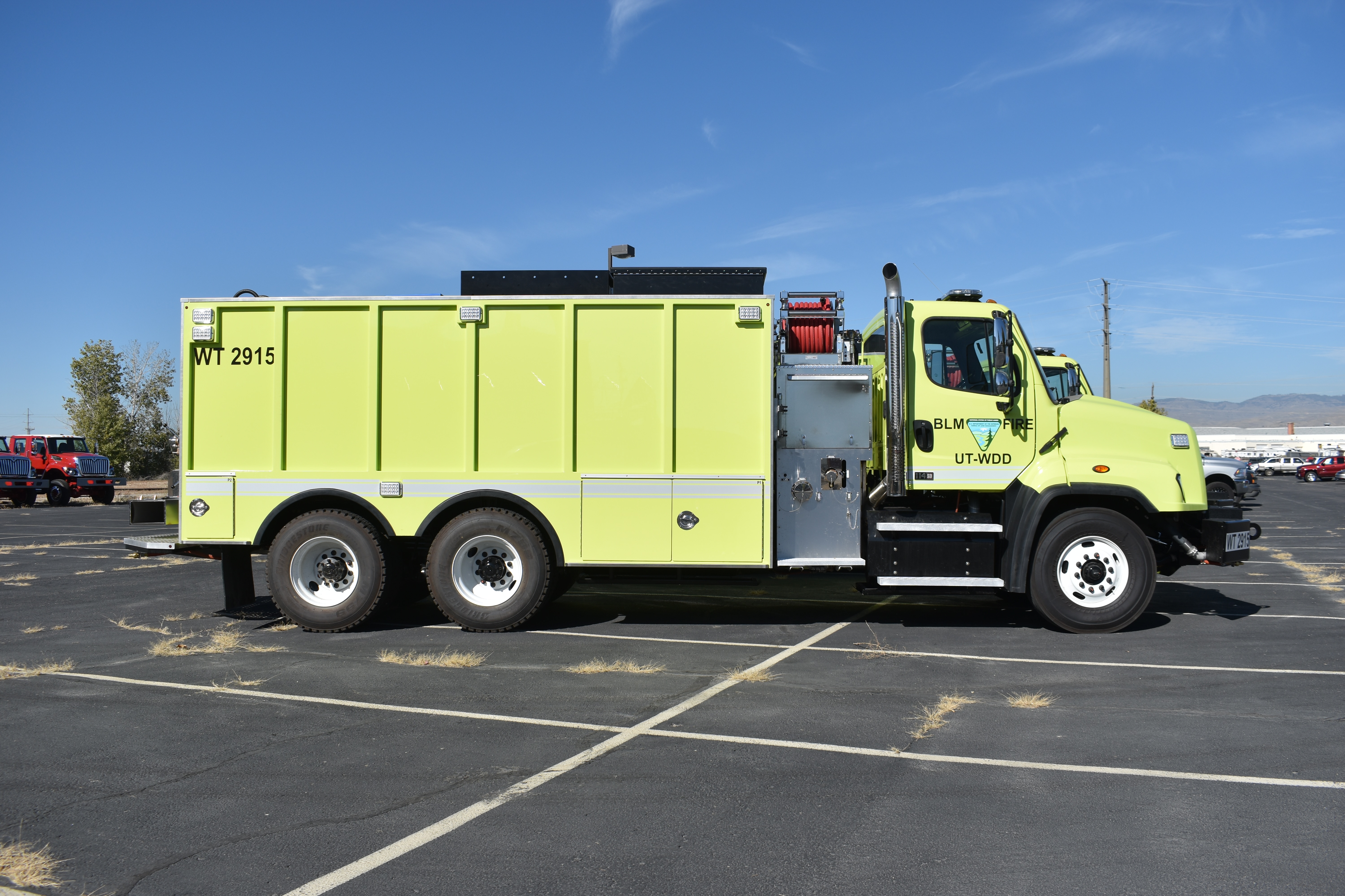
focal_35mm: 30
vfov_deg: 43.6
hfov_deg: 61.9
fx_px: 1121
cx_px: 672
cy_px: 448
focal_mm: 20
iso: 100
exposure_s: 1/640
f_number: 6.3
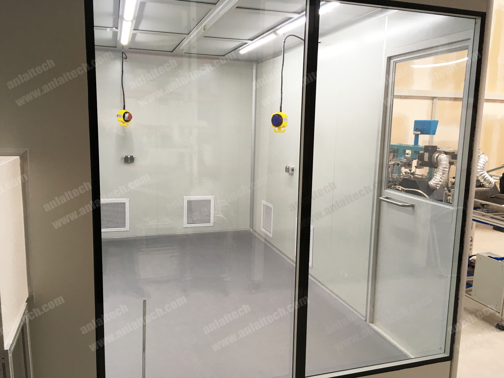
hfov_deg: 61.7
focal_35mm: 29
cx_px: 252
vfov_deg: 48.2
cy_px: 189
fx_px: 422
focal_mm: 4.15
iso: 25
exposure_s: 1/33
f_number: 2.2
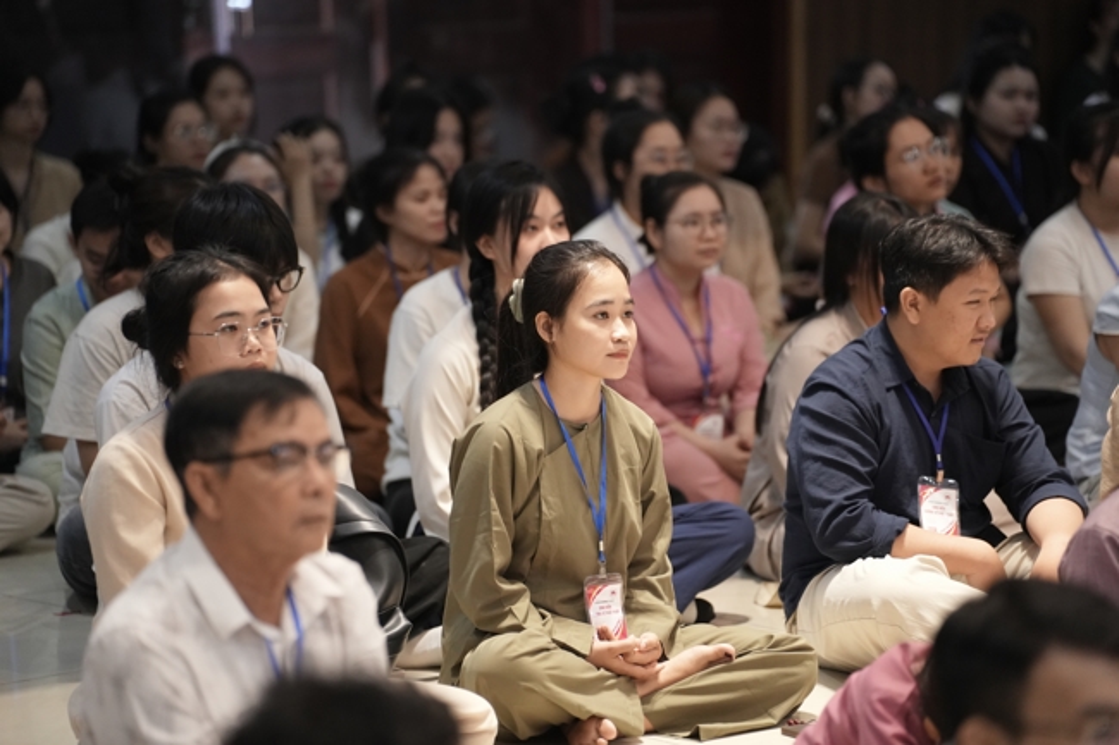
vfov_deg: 9.1
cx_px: 560
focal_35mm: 150
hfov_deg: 13.7
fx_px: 4661
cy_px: 372
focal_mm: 150
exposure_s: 1/250
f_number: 2.8
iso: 4000
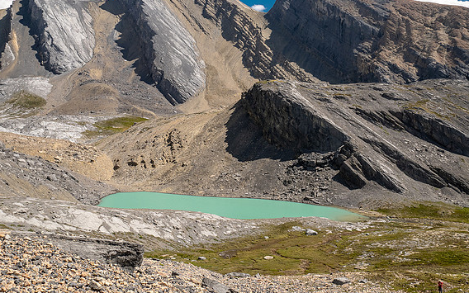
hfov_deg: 50.4
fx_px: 498
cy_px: 115
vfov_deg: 32.7
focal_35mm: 39
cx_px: 237
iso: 200
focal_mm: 18
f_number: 9
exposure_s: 1/160
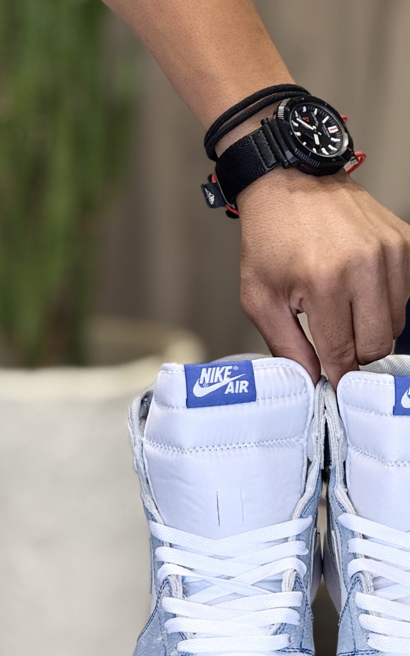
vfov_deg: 9.5
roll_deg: -0.8
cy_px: 476
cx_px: 324
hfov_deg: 5.9
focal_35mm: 221
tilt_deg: -10.7
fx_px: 3950
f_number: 2.8
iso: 64
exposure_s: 1/100
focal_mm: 15.66
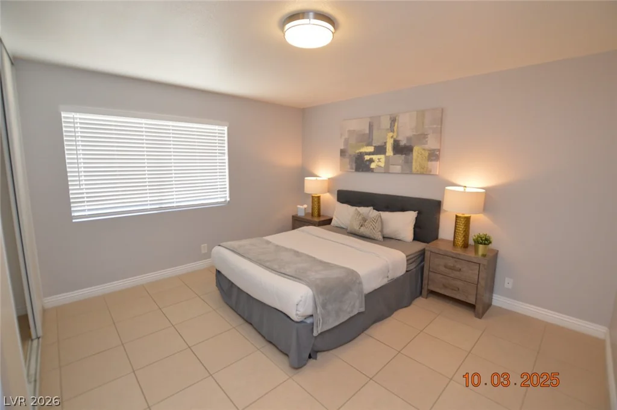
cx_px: 308
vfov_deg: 77.2
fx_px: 257
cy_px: 205
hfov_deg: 100.5
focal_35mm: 15
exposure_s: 1/60
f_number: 4
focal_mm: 10
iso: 400
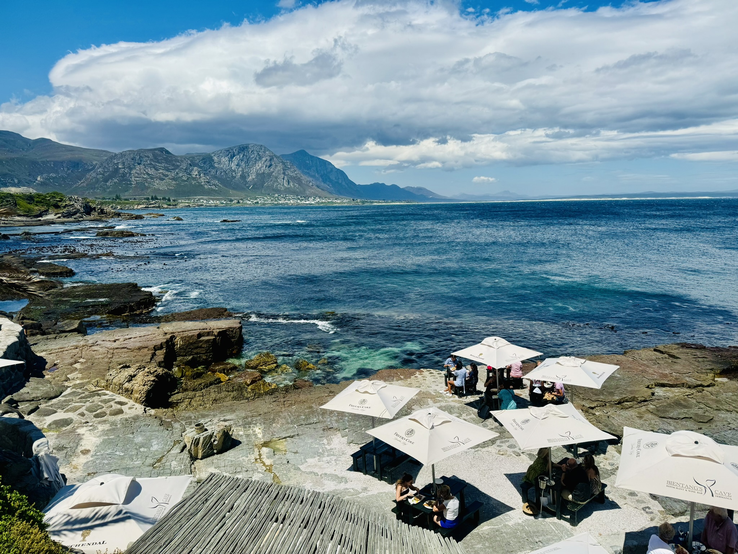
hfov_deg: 71.6
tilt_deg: -7.5
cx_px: 369
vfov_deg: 56.8
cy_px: 277
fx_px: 512
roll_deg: +1.2
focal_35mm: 24
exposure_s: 1/9009
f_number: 1.78
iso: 80
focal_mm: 6.76
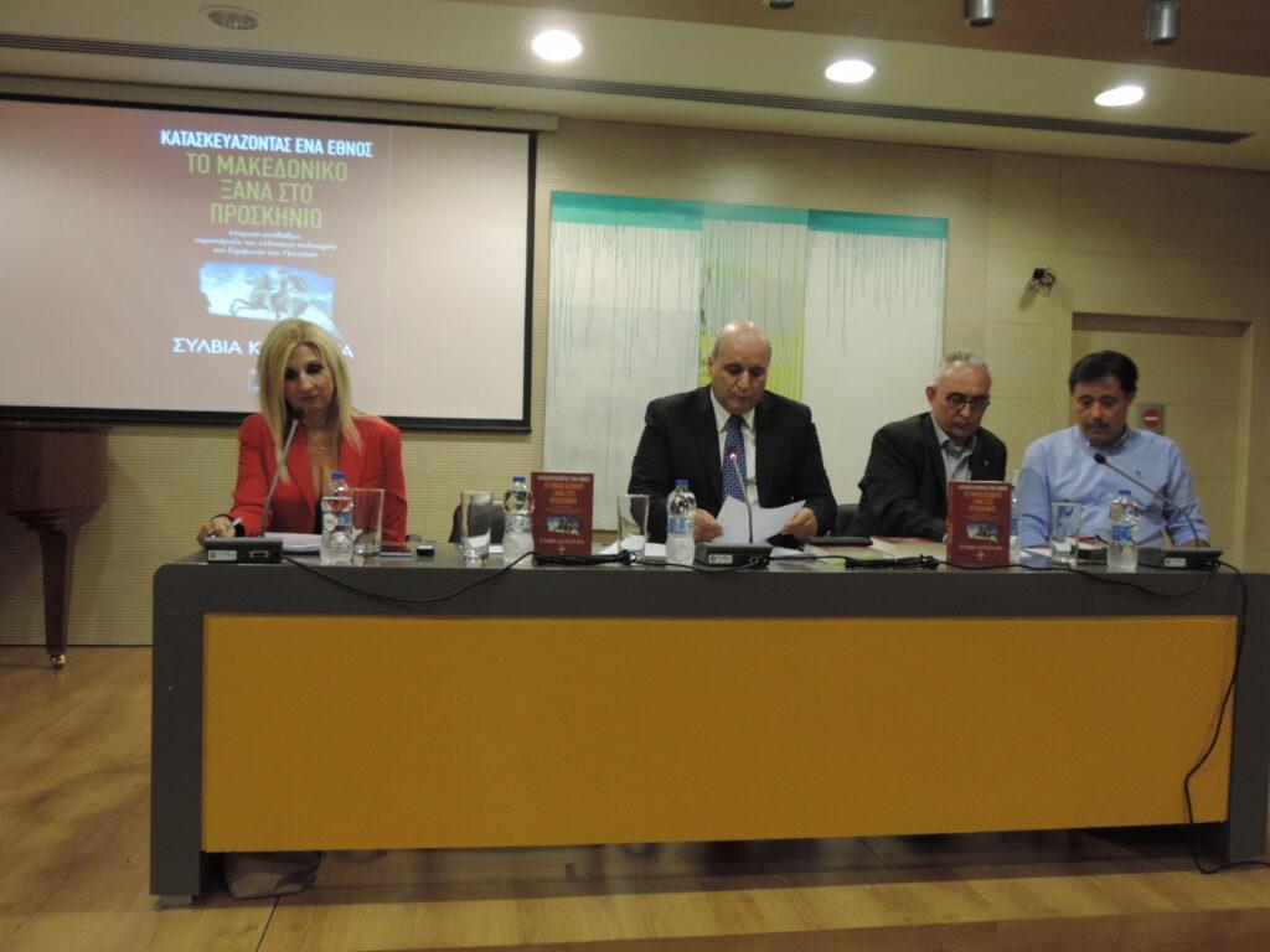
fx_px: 1101
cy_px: 476
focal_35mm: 30
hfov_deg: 60.0
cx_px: 635
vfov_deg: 46.8
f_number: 3.1
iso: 360
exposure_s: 1/30
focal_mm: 5.3
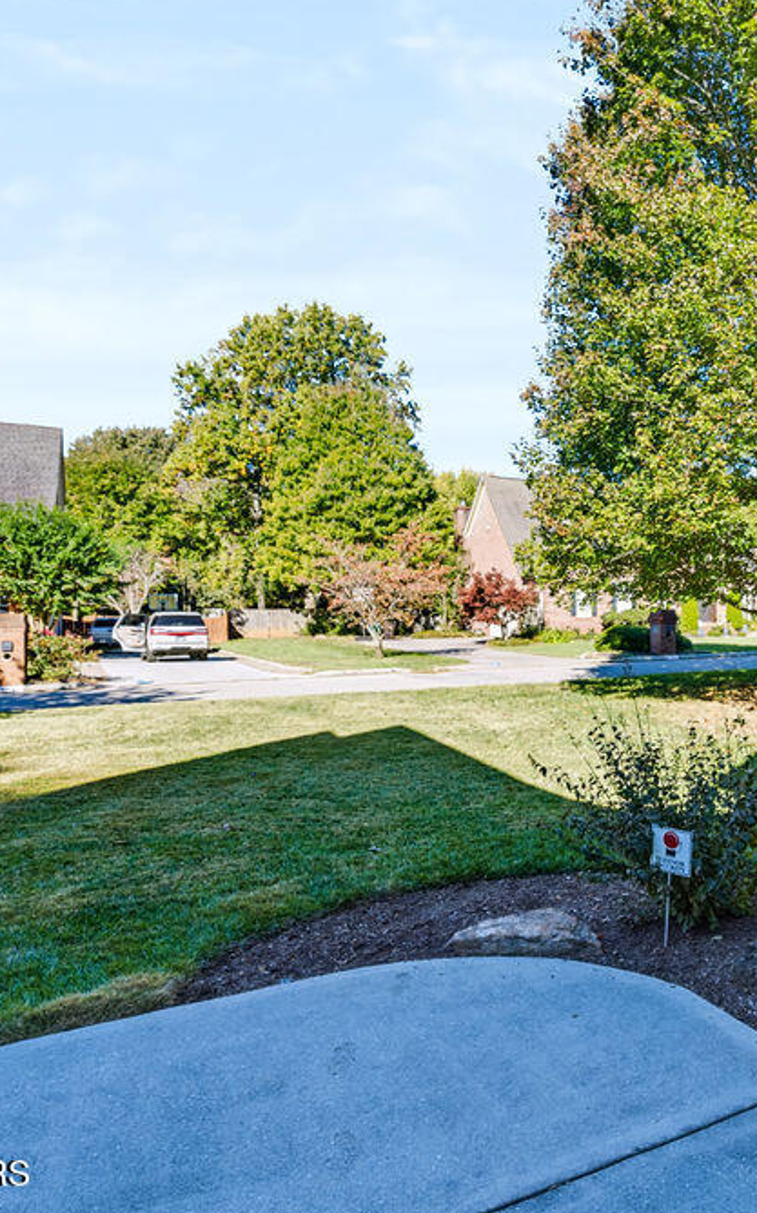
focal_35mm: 25
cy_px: 610
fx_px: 826
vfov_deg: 72.6
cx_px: 692
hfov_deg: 44.5
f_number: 5
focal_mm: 16
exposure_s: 1/1600
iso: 100
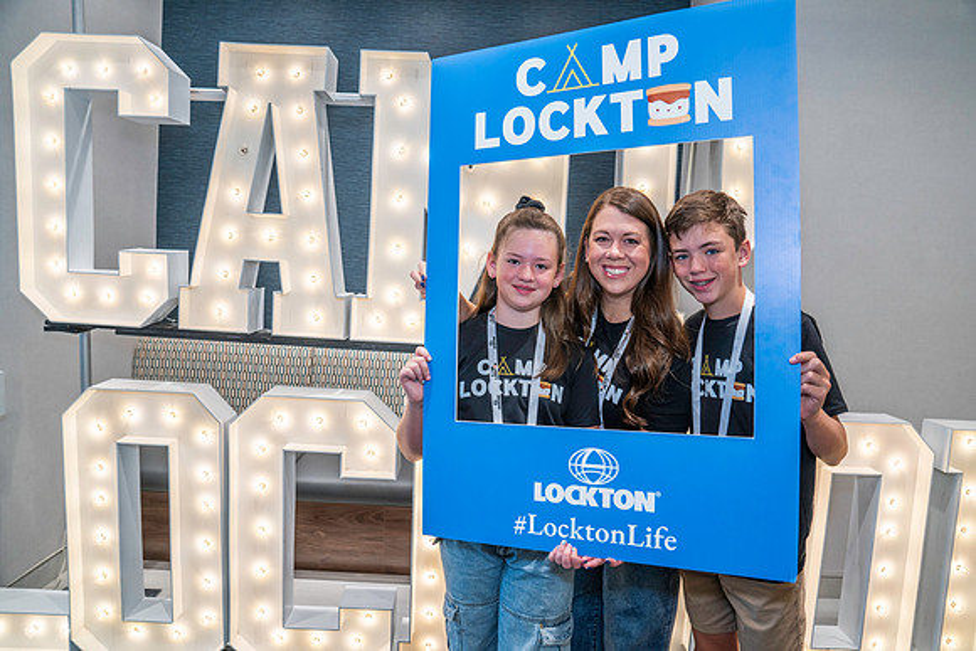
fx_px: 651
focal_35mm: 24
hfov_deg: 73.7
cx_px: 488
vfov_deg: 53.2
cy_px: 326
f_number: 4
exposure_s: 1/160
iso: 800
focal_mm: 24
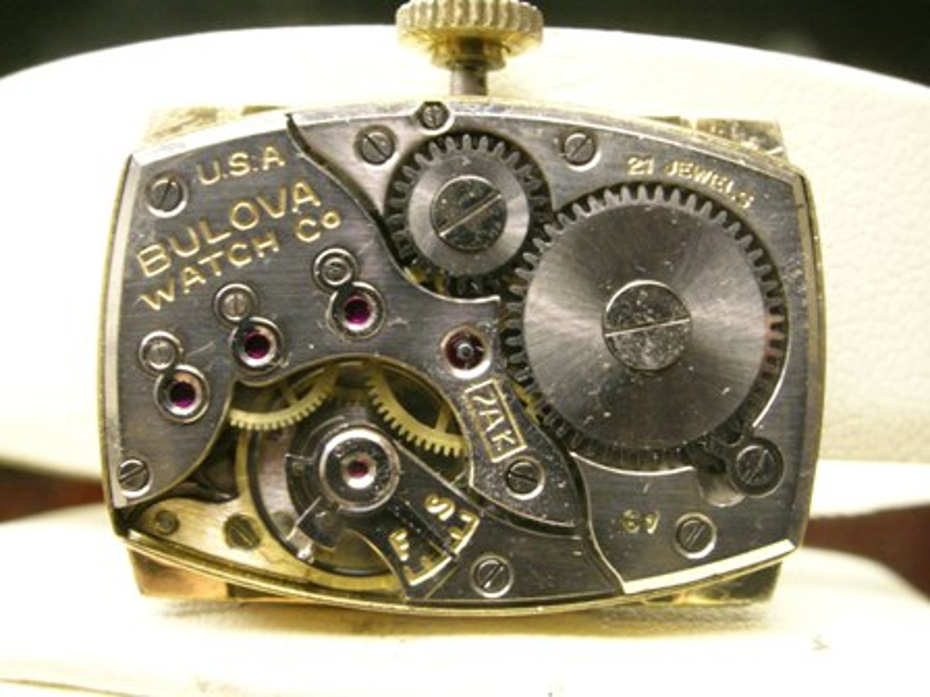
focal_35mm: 53
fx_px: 1424
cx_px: 465
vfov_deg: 27.5
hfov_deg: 36.2
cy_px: 348
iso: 200
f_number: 7
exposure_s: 1/2.6
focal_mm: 11.1
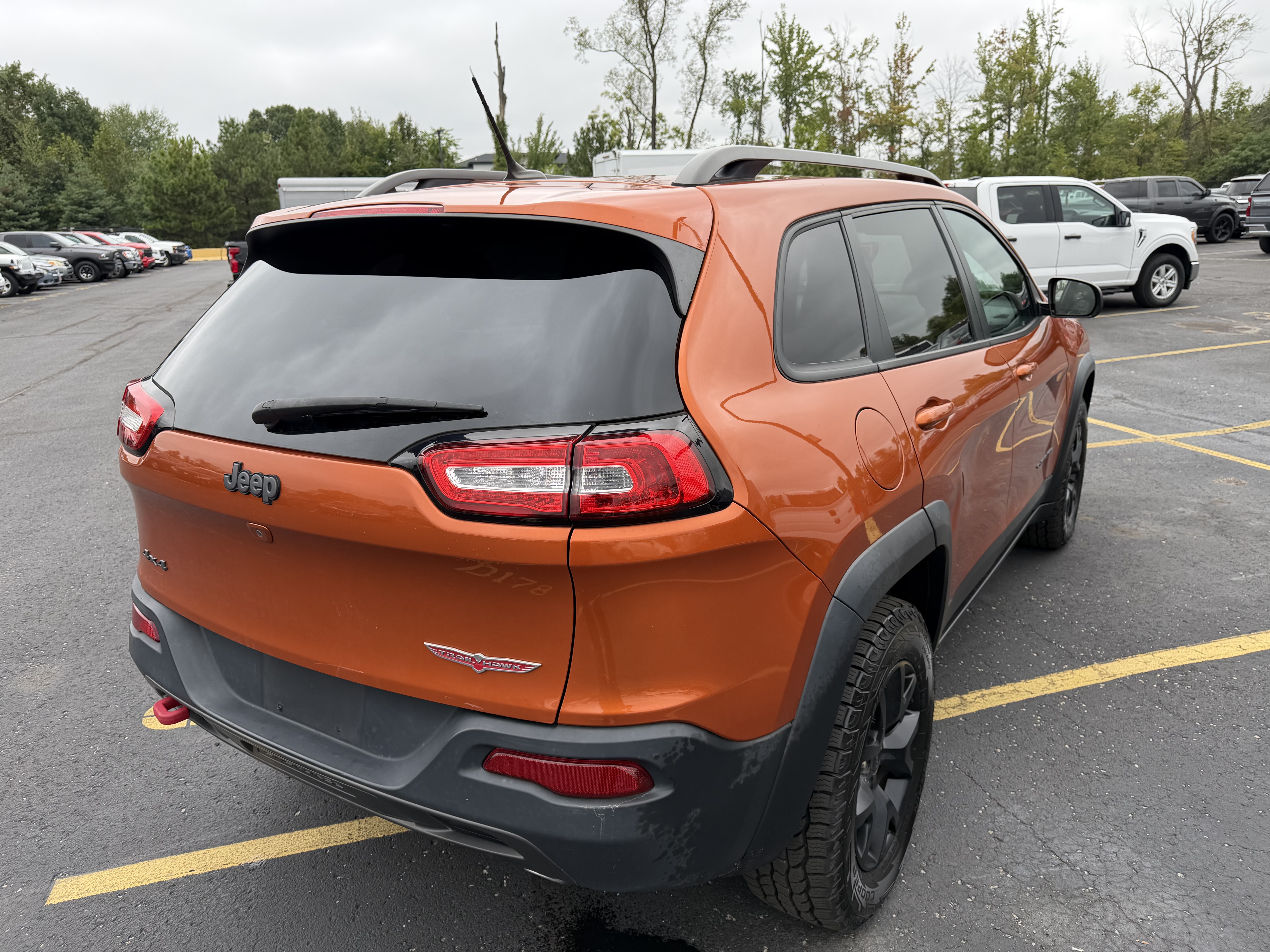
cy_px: 476
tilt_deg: -11.9
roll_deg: +2.8
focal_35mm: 24
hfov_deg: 71.6
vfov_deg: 56.8
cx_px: 635
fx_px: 881
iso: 80
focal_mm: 6.76
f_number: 1.78
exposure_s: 1/1075
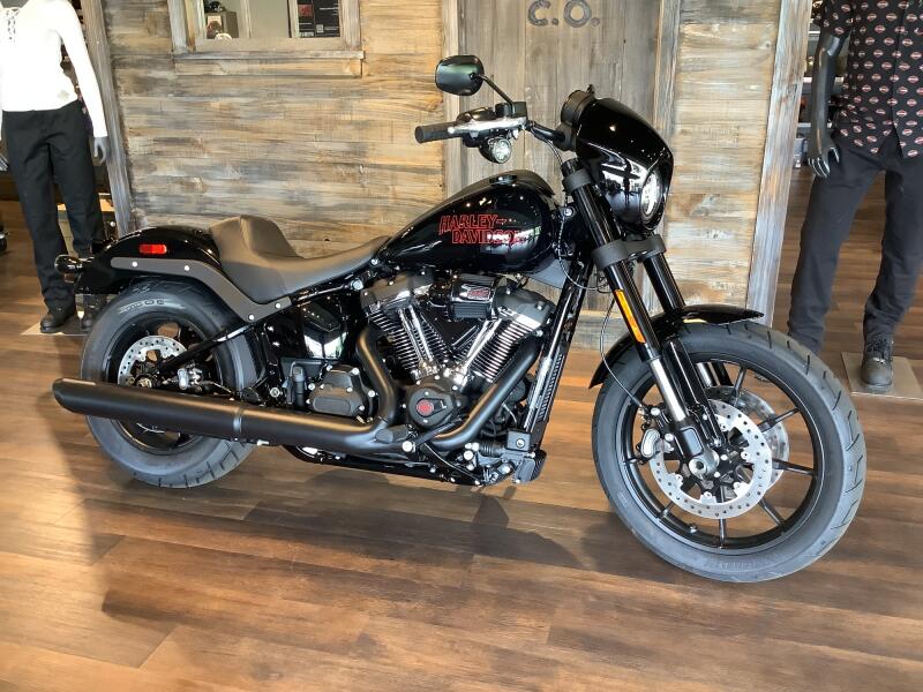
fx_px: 827
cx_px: 462
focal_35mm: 31
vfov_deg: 45.4
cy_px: 346
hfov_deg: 58.4
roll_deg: +0.7
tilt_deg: -22.3
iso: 250
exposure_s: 1/50
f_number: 2.4
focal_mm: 3.3
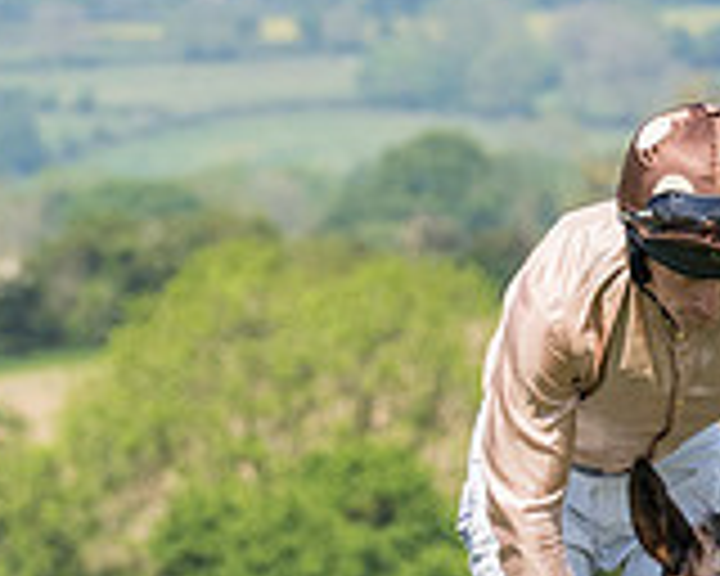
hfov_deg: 2.1
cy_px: 923
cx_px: 757
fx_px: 19327
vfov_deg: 1.7
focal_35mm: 907
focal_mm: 125
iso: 200
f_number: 5
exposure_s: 1/1600
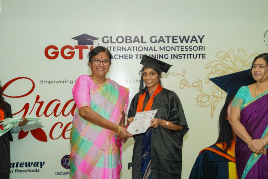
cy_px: 90
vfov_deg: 25.1
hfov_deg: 36.9
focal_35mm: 54
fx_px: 402
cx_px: 134
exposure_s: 1/125
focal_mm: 54
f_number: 6.3
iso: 800
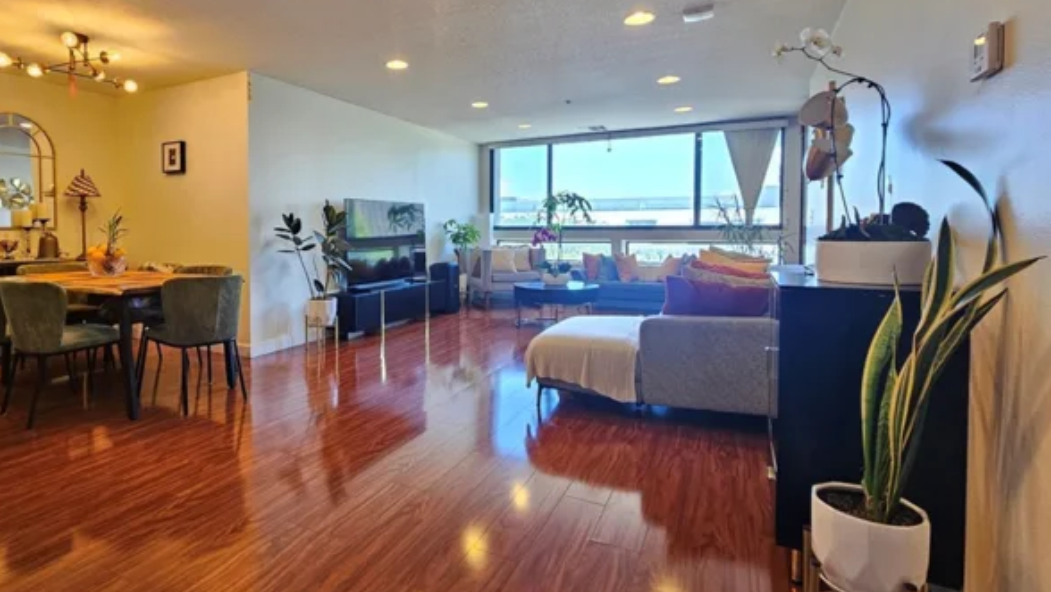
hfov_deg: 91.3
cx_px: 412
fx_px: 502
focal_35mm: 18
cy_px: 247
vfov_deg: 60.7
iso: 250
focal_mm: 2.2
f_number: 2.2
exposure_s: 1/60
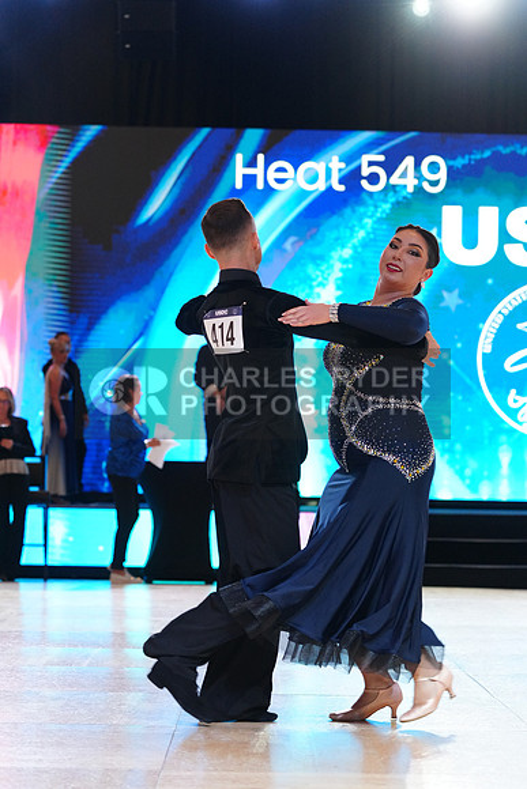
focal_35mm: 94
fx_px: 2063
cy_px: 394
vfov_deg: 21.7
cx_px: 264
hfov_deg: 14.6
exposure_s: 1/250
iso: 2500
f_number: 4
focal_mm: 94
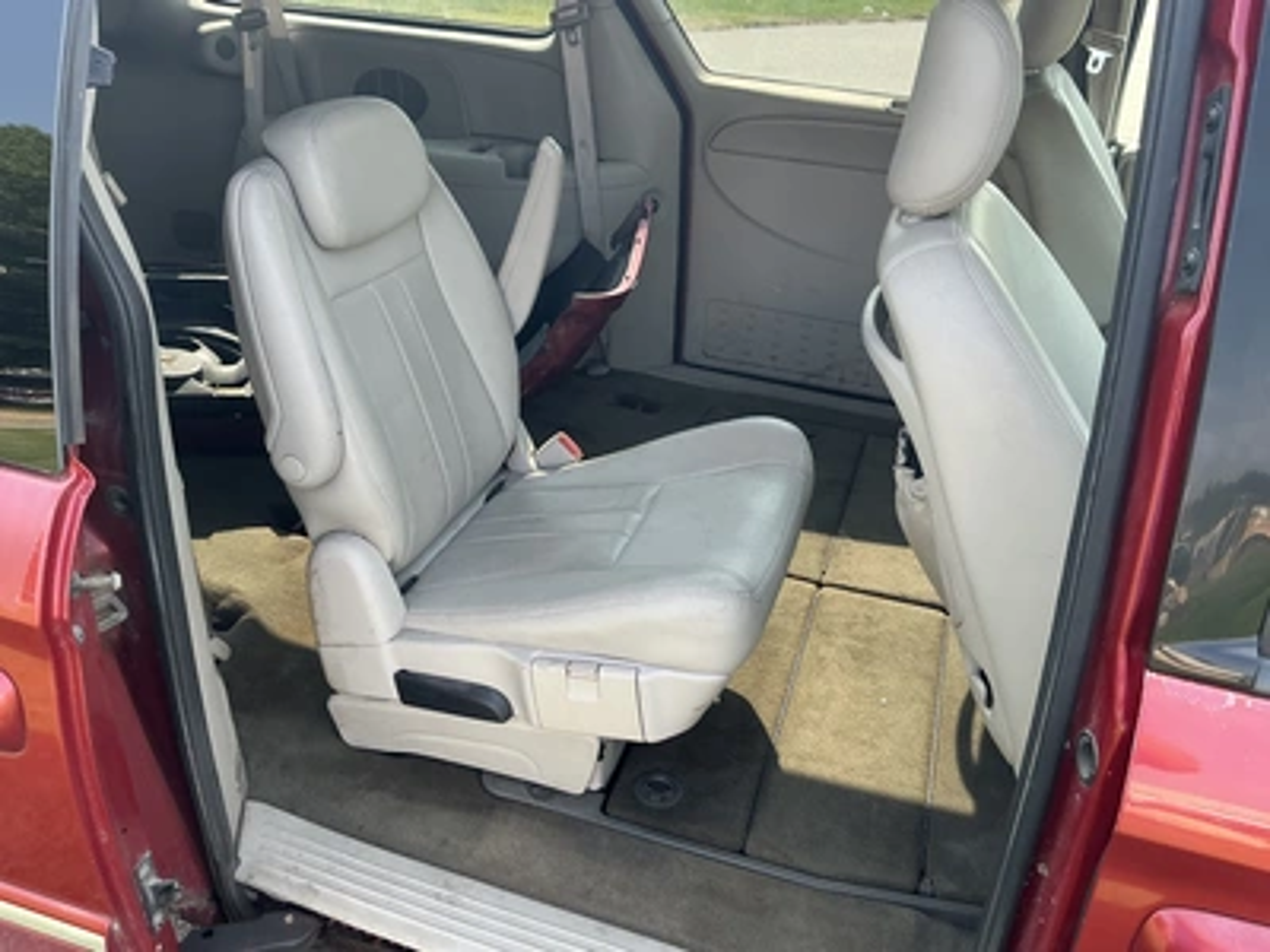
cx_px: 635
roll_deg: -1.0
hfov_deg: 63.4
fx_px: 1027
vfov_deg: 49.7
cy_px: 476
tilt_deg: -27.8
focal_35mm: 28
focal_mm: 3
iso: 20
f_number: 1.8
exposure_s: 1/122
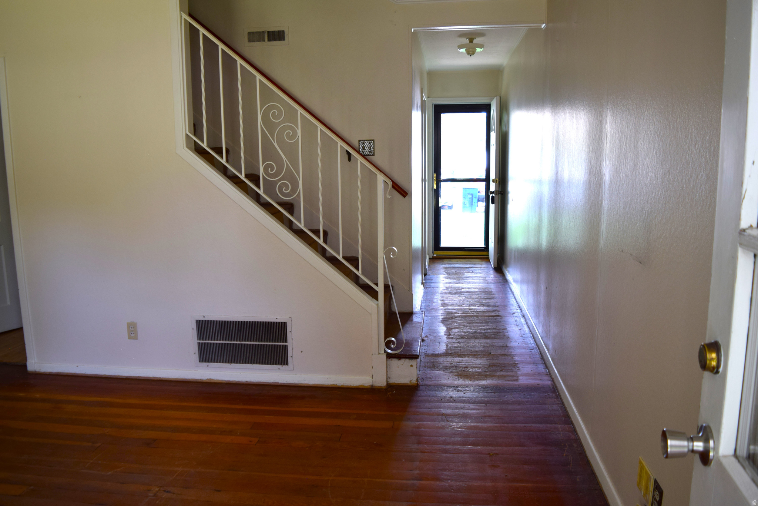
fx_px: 568
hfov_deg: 67.4
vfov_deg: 47.9
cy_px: 253
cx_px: 379
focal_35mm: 27
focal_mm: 18
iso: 400
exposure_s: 1/80
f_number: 4.5
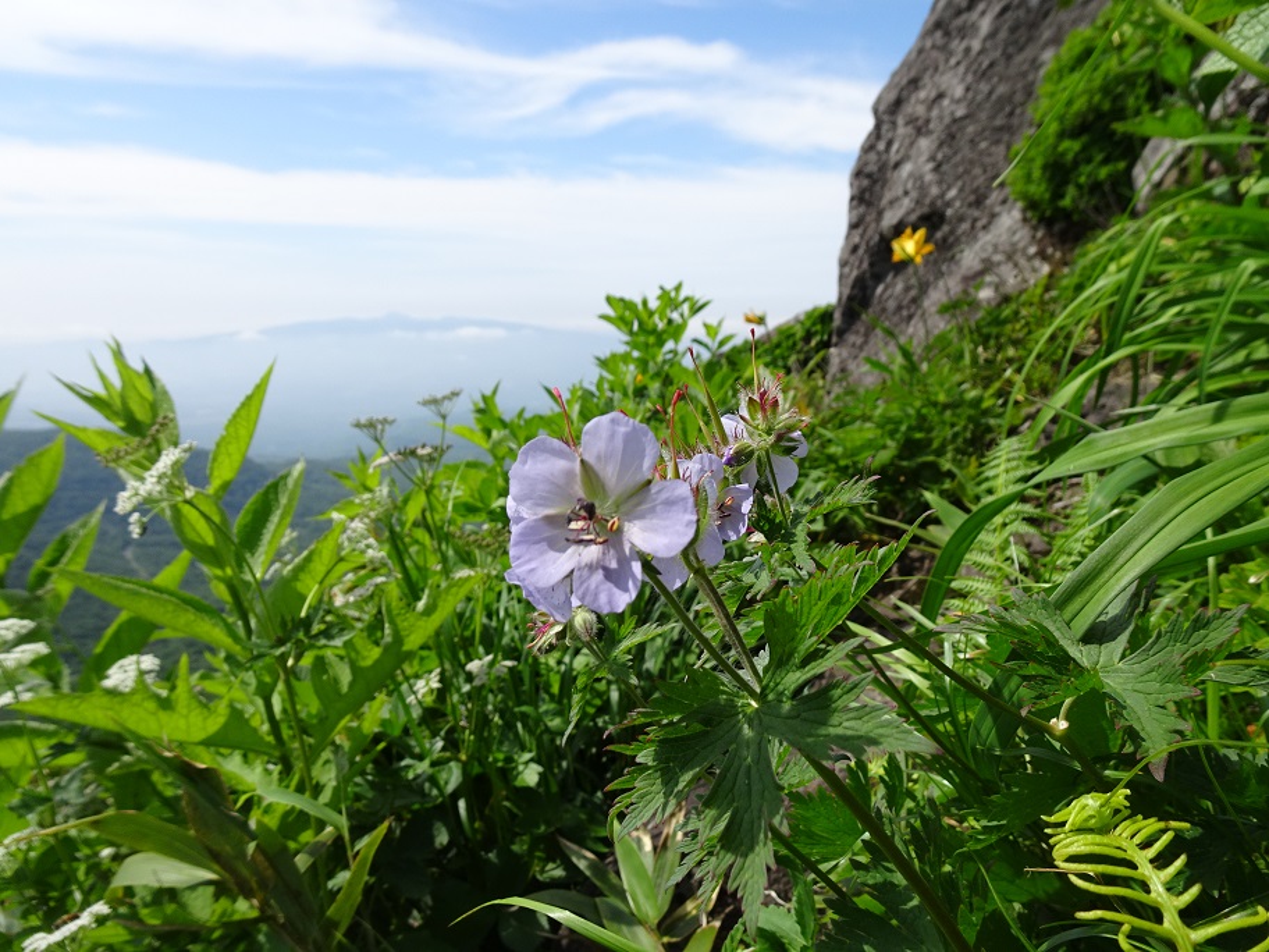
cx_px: 634
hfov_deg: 71.6
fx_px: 880
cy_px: 476
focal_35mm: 24
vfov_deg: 56.8
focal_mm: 4.1
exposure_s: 1/800
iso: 80
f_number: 3.5
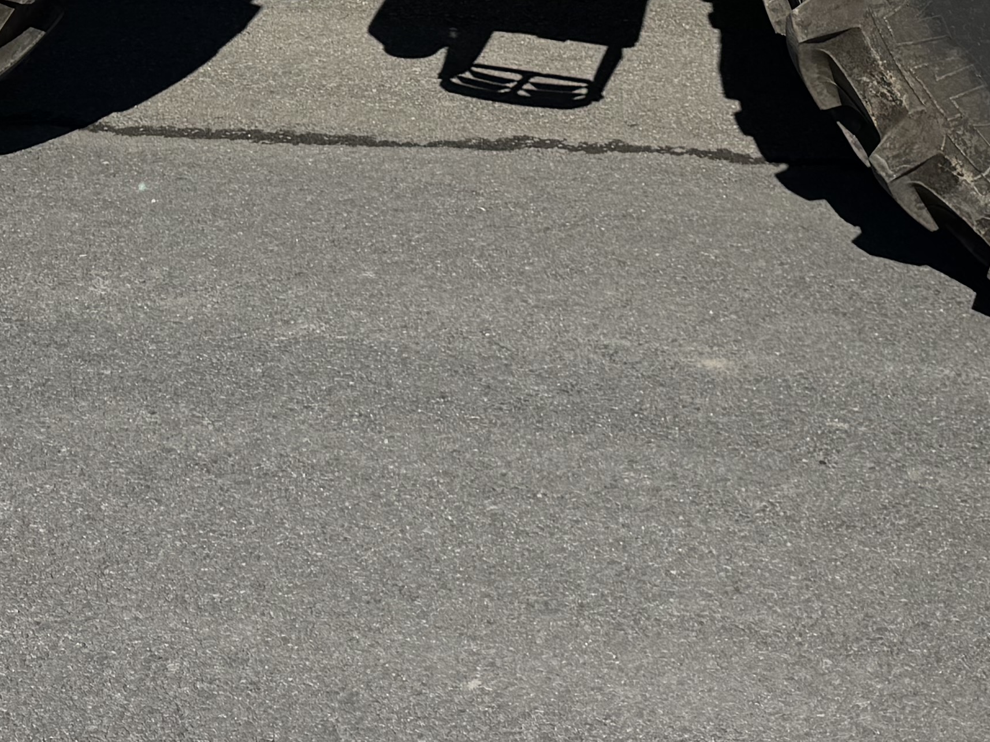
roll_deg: -4.1
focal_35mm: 80
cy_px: -492
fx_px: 2288
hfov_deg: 24.4
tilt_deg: +4.7
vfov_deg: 16.2
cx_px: 461
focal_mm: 6.76
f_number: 1.78
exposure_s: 1/10417
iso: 80
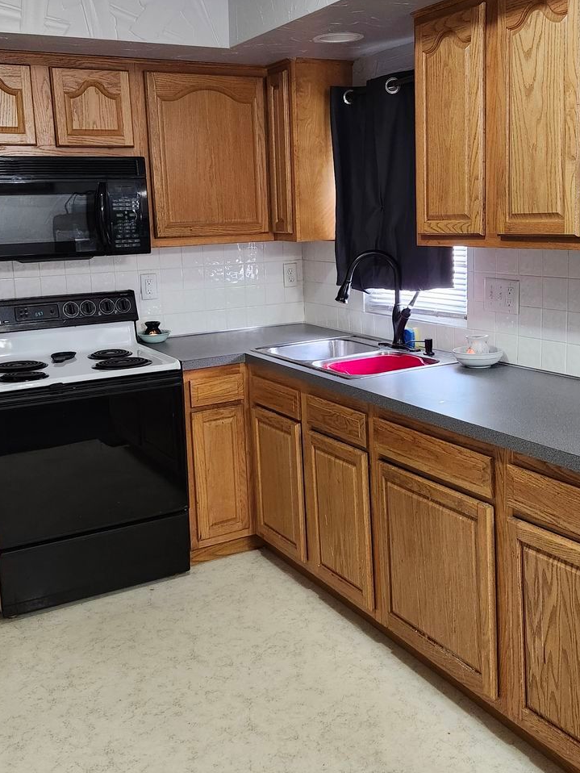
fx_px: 804
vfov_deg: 51.3
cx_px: 304
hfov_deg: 39.7
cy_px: 352
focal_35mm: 36
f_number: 1.8
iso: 1000
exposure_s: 1/120
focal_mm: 5.54
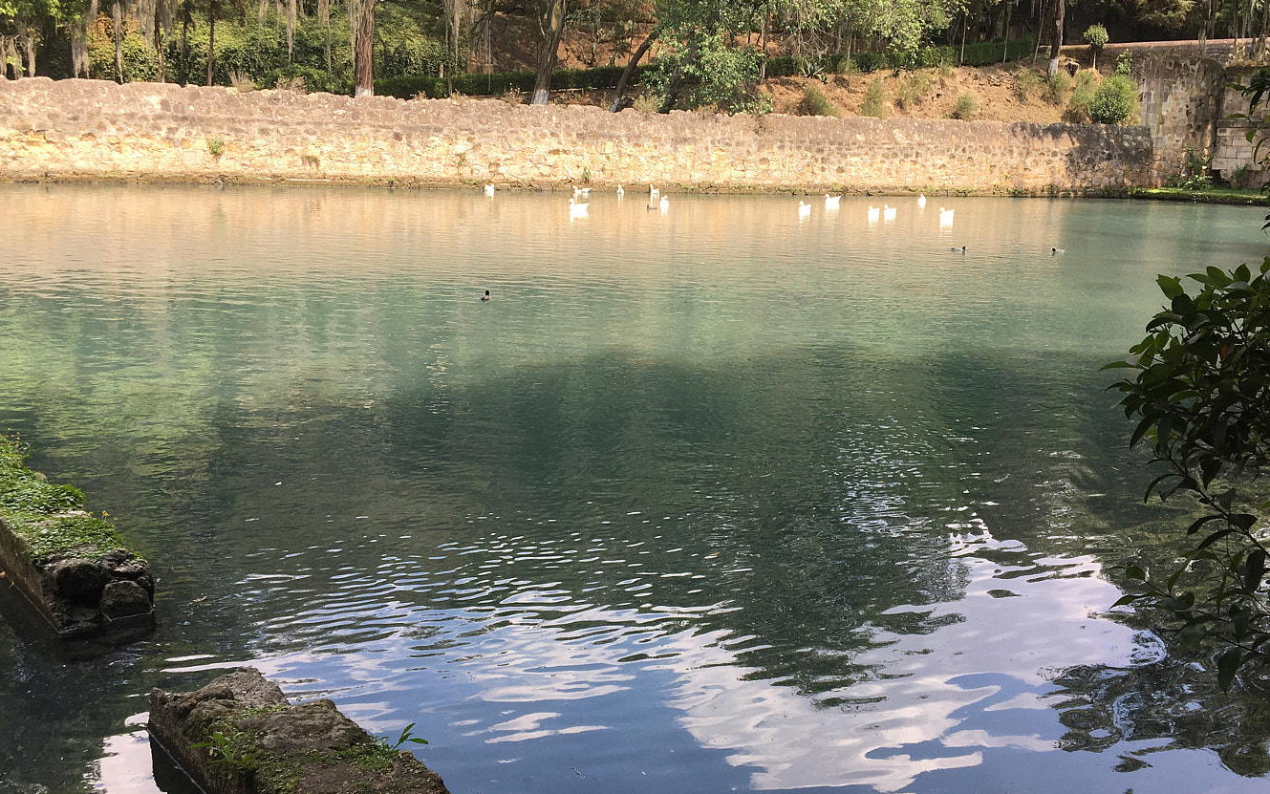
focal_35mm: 37
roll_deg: -1.3
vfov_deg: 34.4
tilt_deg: -12.2
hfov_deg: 52.7
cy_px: 390
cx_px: 693
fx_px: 1281
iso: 25
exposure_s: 1/444
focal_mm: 4.15
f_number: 2.2
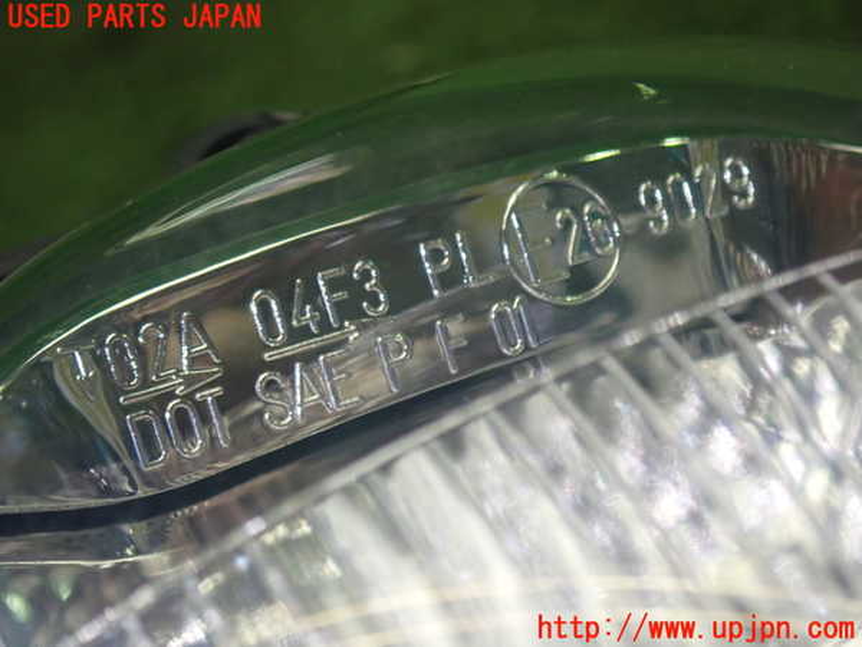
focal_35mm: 100
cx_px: 431
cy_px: 324
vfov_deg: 14.8
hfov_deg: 19.6
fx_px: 2490
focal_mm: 18
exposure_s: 1/100
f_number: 4.9
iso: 640
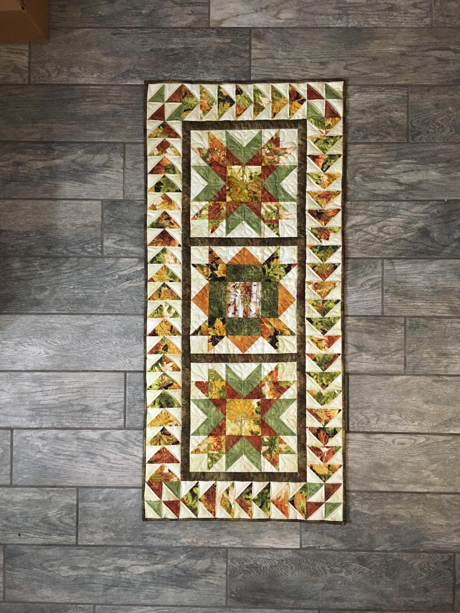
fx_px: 514
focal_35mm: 29
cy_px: 306
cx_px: 230
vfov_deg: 61.7
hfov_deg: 48.2
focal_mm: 4.15
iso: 200
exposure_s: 1/20
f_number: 2.2
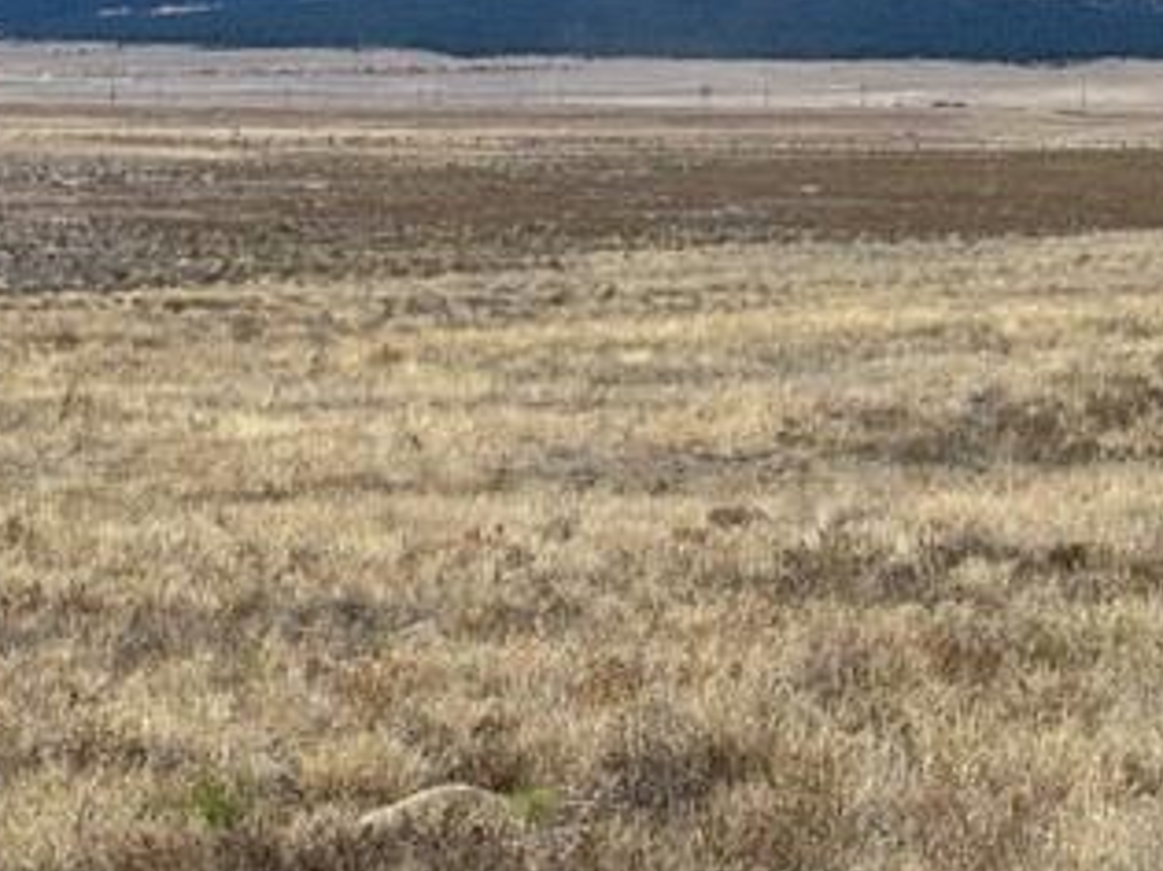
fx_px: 4366
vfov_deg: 11.4
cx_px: 594
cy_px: 255
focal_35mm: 130
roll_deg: -1.2
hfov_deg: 15.2
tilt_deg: -1.1
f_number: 2.2
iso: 20
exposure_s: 1/1064
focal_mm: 7.5
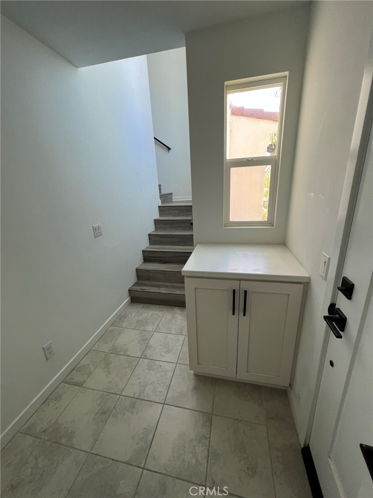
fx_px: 187
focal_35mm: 13
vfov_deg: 106.2
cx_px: 186
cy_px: 249
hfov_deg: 89.9
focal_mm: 1.57
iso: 125
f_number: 1.8
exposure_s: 1/99
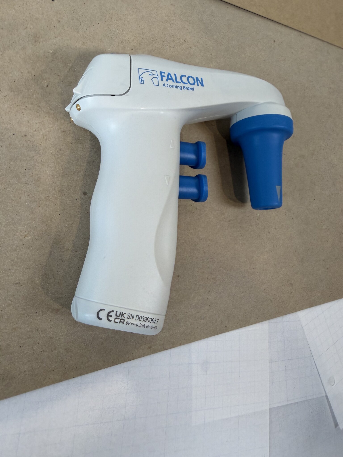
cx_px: 172
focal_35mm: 24
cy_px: 228
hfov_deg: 56.8
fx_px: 317
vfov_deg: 71.6
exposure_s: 1/120
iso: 100
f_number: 2.2
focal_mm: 2.22
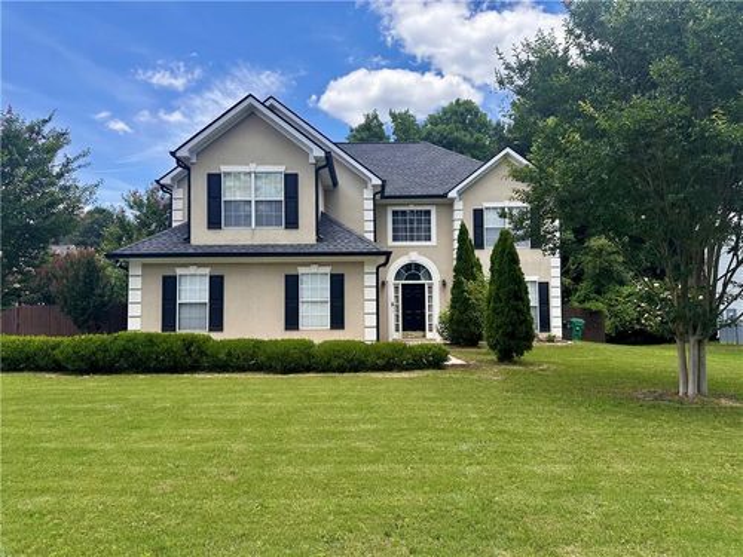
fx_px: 515
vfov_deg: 56.8
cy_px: 278
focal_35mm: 24
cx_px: 372
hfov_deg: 71.6
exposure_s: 1/2070
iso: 80
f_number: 1.78
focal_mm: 6.86
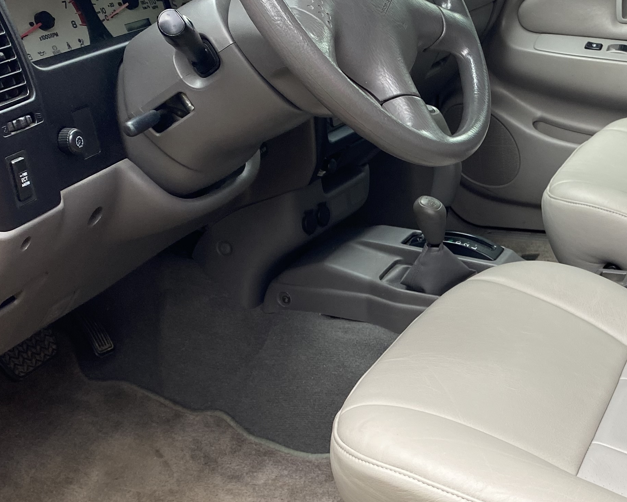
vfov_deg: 27.0
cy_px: 336
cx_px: 554
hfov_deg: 32.1
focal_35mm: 56
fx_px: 1039
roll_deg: +1.6
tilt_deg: -28.1
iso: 80
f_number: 1.8
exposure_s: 1/122
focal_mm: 4.25
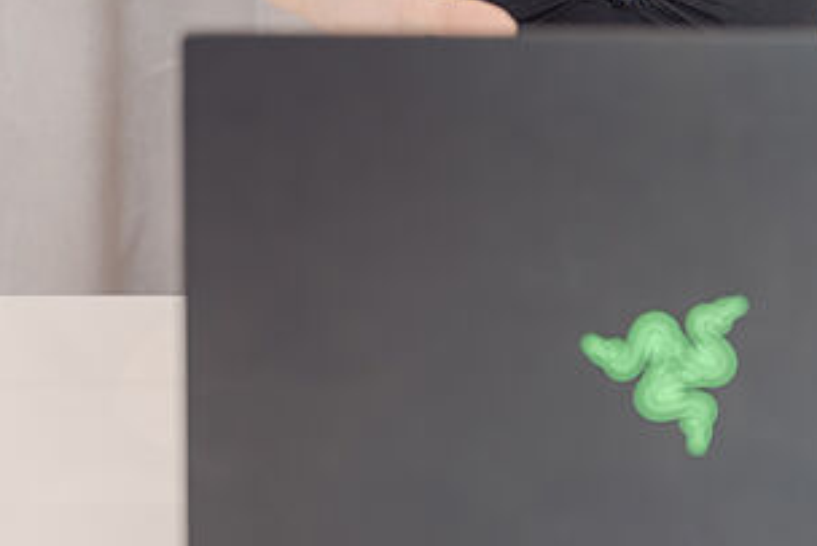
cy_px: -1
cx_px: 615
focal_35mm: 104
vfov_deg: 13.0
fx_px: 2361
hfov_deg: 19.5
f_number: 2.8
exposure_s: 1/60
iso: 1000
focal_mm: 36
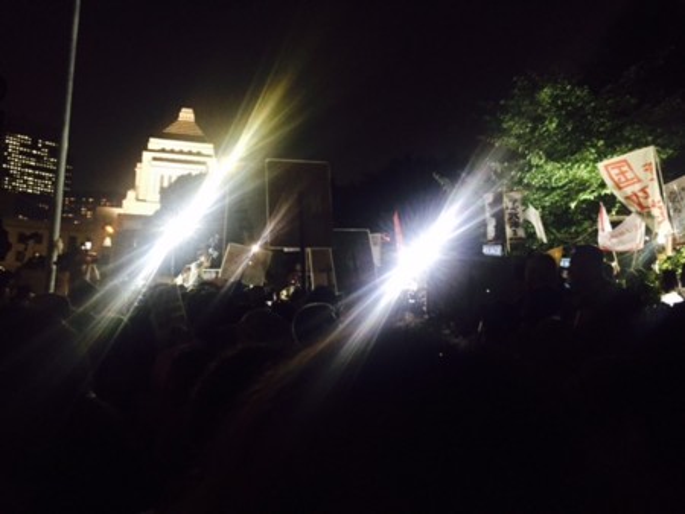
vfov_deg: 48.3
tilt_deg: +5.7
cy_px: 257
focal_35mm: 29
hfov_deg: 61.6
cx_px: 342
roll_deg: -4.4
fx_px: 574
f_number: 2.2
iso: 250
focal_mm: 4.15
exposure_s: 1/15
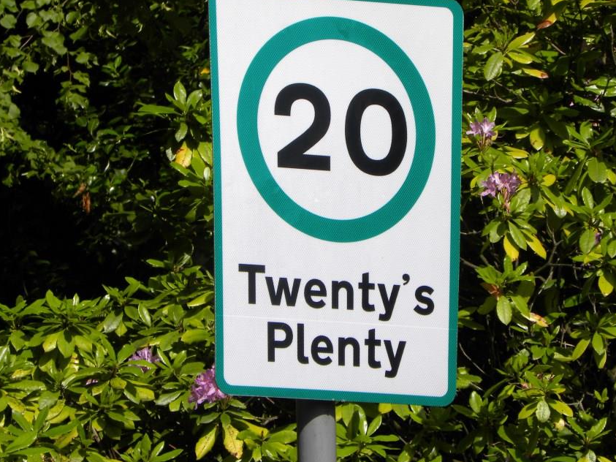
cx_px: 343
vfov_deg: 5.0
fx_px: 5338
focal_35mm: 300
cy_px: 192
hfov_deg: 6.6
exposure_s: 1/350
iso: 64
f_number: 6.3
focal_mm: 44
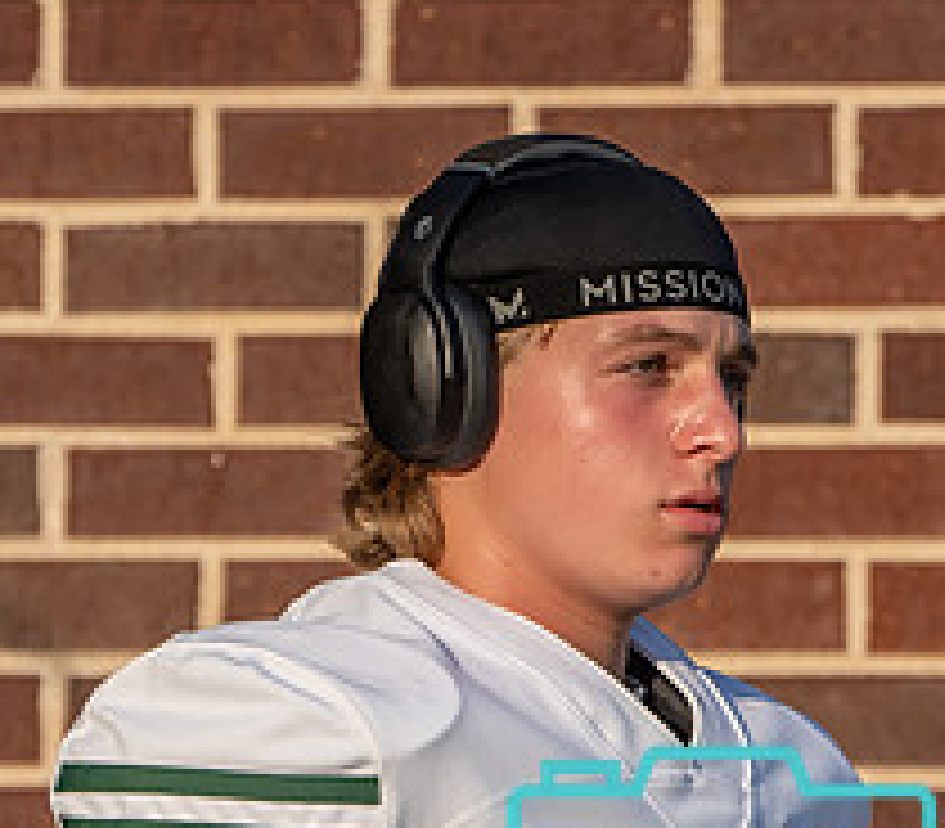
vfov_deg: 1.2
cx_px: 693
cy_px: 816
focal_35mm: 1325
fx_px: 38474
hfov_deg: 1.4
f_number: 5.6
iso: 250
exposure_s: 1/1250
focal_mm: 400
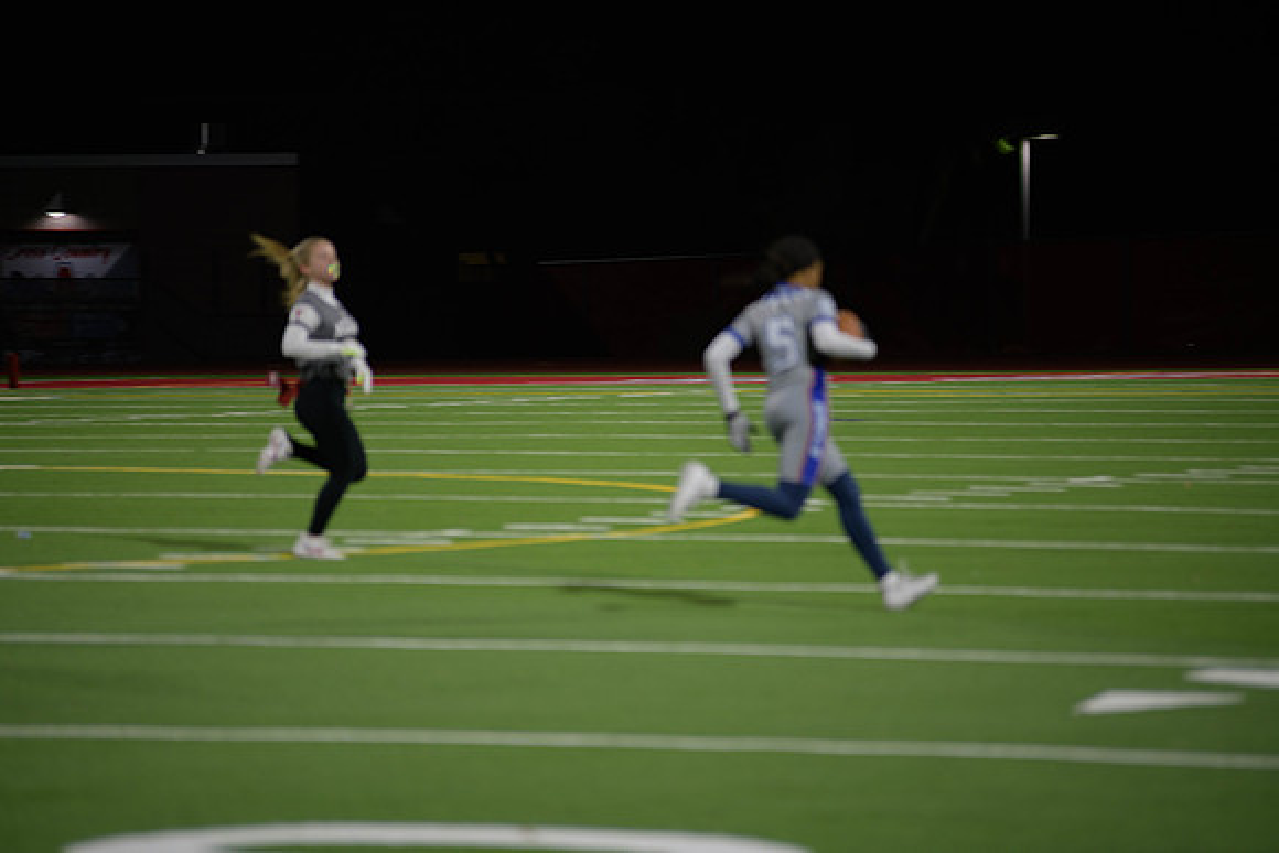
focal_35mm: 200
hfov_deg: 10.3
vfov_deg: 6.9
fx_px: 7107
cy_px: 426
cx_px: 640
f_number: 2.8
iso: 640
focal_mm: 200
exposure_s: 1/200
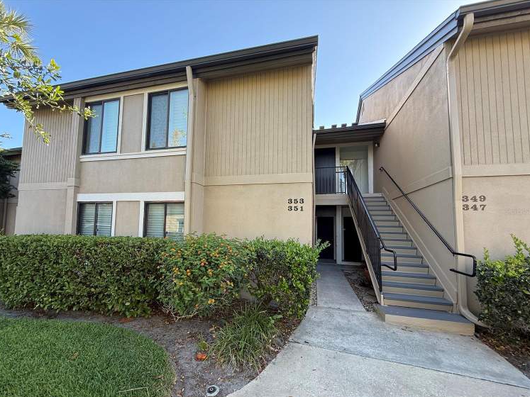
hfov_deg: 98.1
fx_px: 230
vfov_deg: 81.6
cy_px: 211
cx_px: 255
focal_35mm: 15
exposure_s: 1/159
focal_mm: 2.22
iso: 50
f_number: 2.2
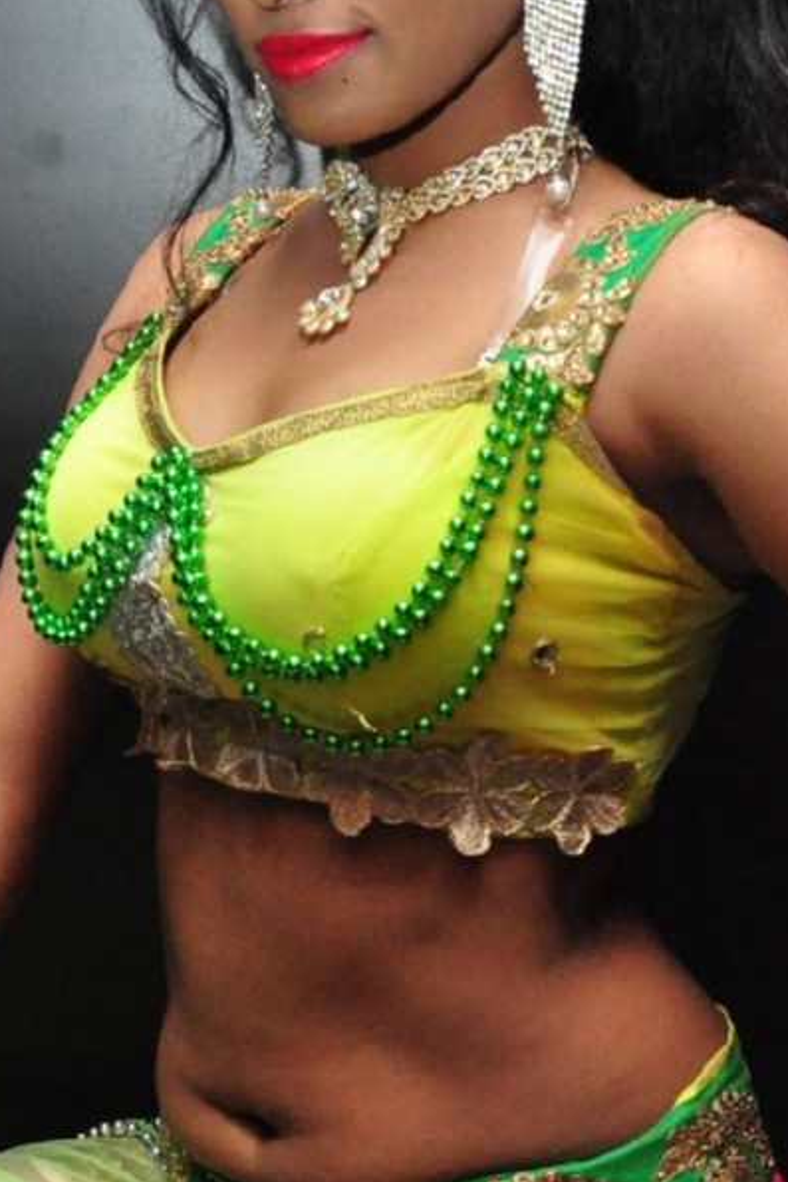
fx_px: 2986
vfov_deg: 22.2
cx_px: 333
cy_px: 871
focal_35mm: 91
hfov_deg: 15.0
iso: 2000
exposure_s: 1/125
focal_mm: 24
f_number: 5.6
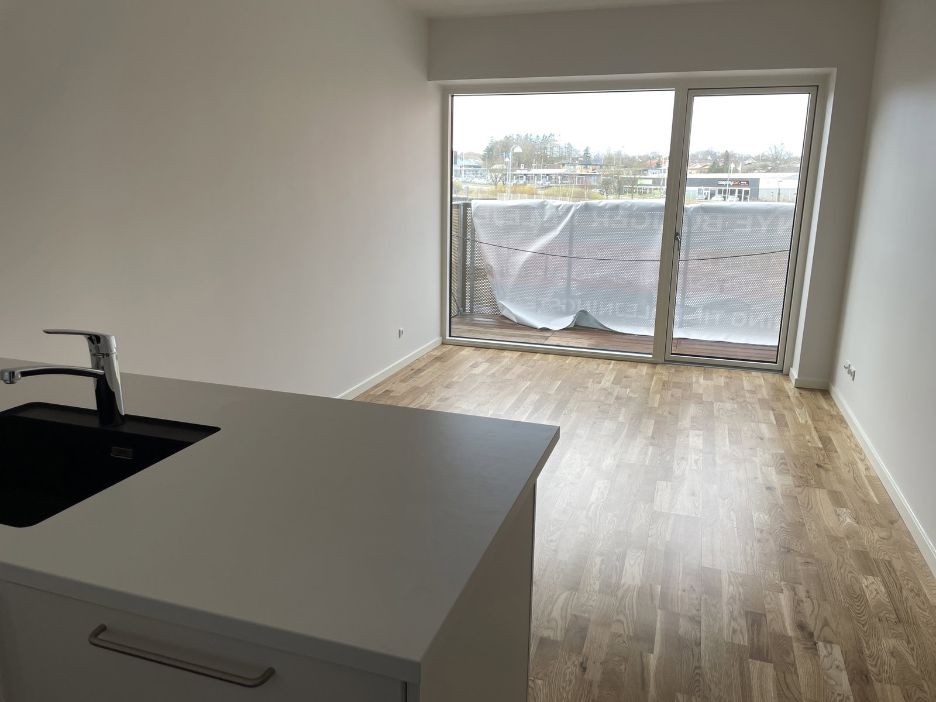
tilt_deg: -13.0
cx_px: 468
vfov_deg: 53.1
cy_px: 351
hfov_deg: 67.3
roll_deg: -1.0
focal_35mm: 26
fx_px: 703
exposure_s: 1/299
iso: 32
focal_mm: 4.2
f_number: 1.6
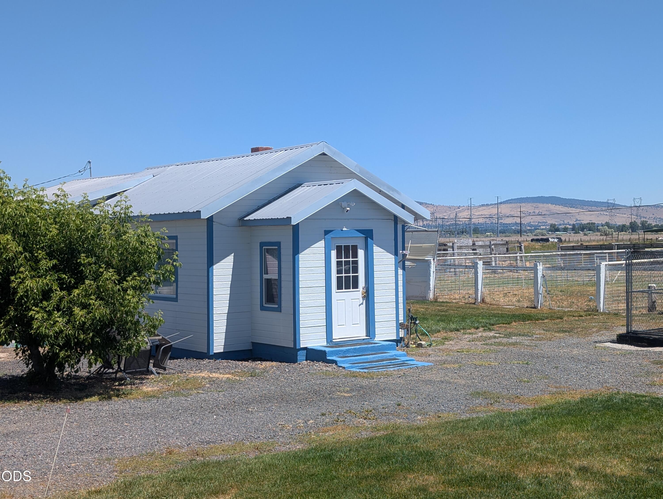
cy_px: 250
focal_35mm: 49
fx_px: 940
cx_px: 332
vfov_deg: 29.7
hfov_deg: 38.9
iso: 22
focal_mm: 6.9
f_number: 1.68
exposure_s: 1/1323
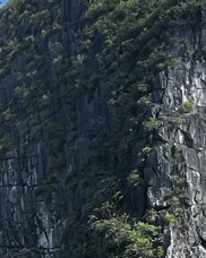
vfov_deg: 16.6
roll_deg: +2.2
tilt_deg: +8.0
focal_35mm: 89
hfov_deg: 13.8
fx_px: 679
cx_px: -243
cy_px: 506
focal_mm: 1.57
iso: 32
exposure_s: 1/499
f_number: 1.8
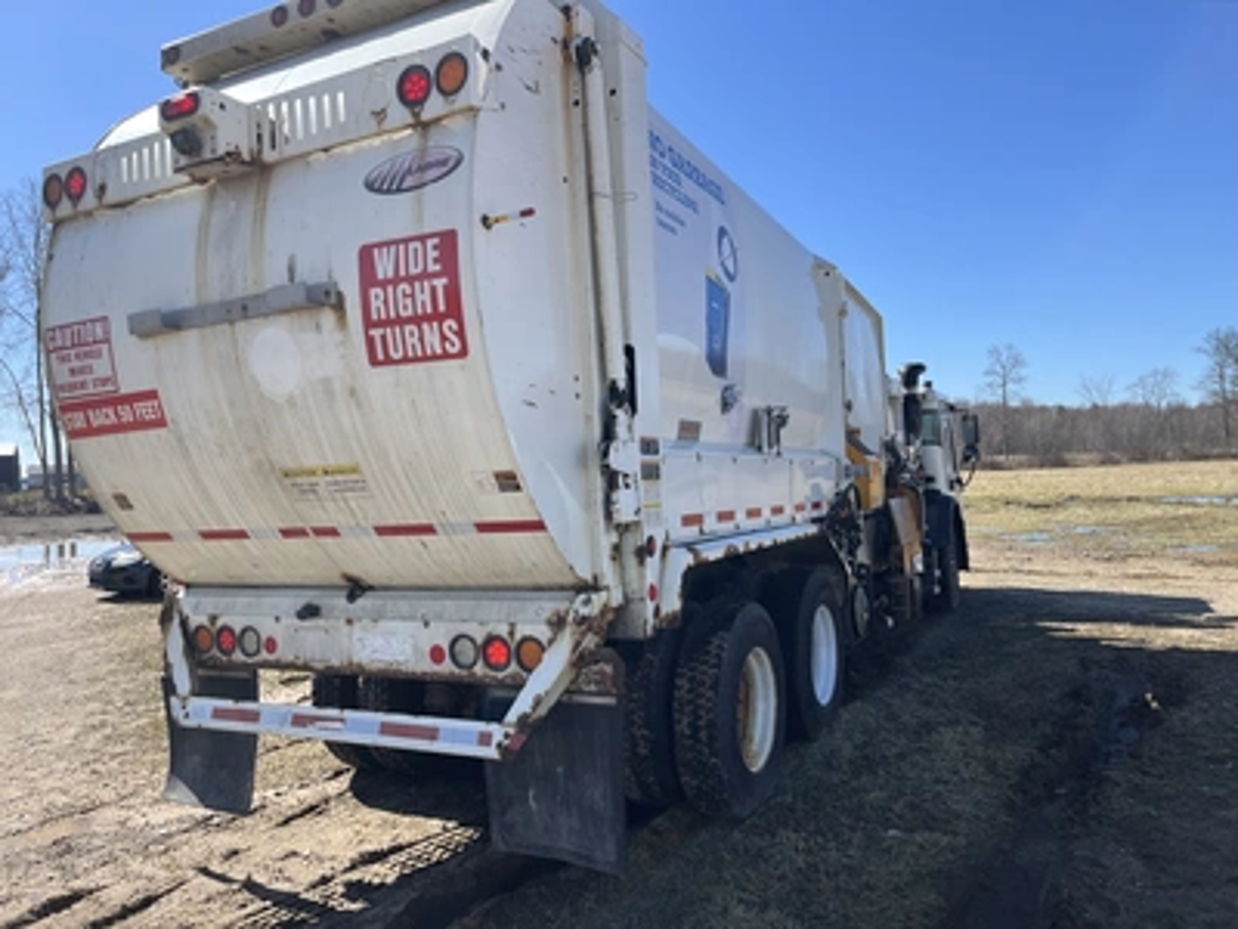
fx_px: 930
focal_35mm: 26
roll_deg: +3.7
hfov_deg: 67.3
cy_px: 464
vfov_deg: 53.1
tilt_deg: +3.1
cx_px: 619
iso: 50
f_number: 1.6
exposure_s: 1/2179
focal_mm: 5.1
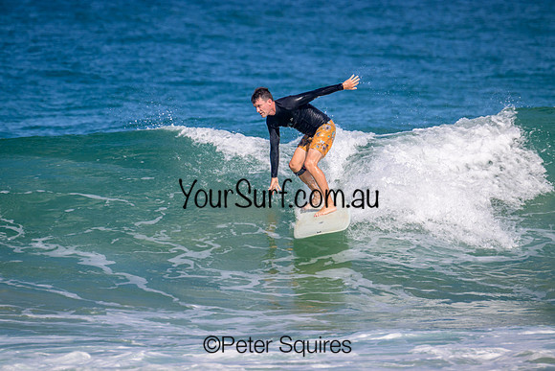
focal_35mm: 700
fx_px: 10794
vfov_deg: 2.0
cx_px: 278
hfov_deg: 2.9
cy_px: 186
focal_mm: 700
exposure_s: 1/2000
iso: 640
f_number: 11
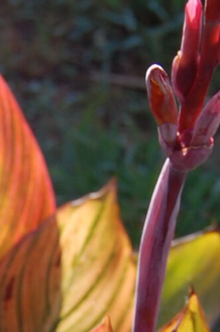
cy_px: 502
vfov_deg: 8.2
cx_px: -34
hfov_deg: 5.6
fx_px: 2253
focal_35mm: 245
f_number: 7.1
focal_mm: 32
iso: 200
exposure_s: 1/200
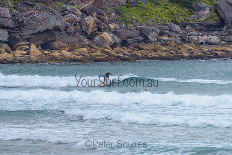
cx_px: 113
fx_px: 3952
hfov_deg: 3.4
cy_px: 75
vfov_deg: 2.2
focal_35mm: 613
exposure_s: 1/2000
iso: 450
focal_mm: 500
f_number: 5.6
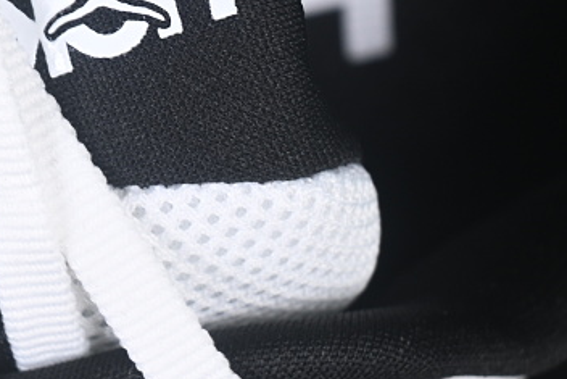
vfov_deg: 6.0
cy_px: 77
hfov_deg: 8.9
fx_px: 3624
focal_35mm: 230
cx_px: -2
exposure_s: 1/80
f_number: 7.1
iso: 160
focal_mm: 50
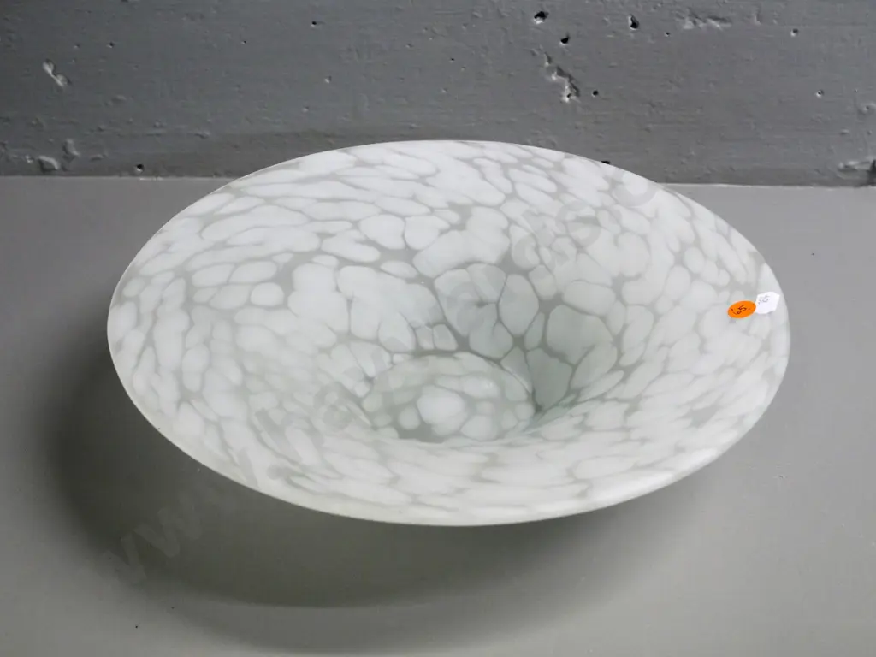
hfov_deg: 38.2
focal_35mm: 50
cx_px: 438
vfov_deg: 29.1
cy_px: 328
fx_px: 1265
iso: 3200
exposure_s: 1/160
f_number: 5
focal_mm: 25
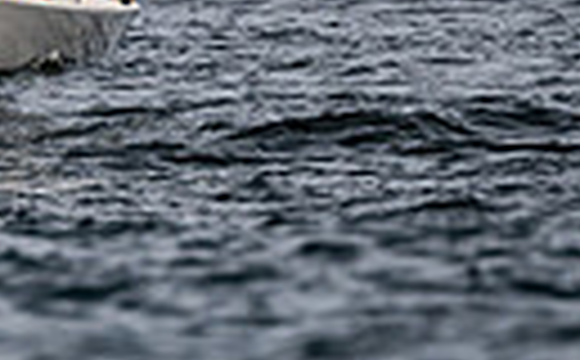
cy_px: -265
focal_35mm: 2423
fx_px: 38217
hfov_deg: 0.9
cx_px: -496
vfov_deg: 0.5
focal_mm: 400
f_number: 5.6
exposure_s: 1/2500
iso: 320
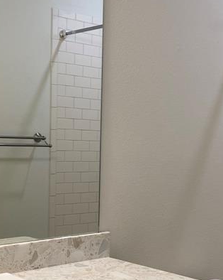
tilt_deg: -3.9
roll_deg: -1.2
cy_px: 185
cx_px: 94
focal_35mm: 66
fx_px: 545
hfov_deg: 23.1
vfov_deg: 28.5
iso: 80
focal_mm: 4.25
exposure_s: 1/120
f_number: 1.8
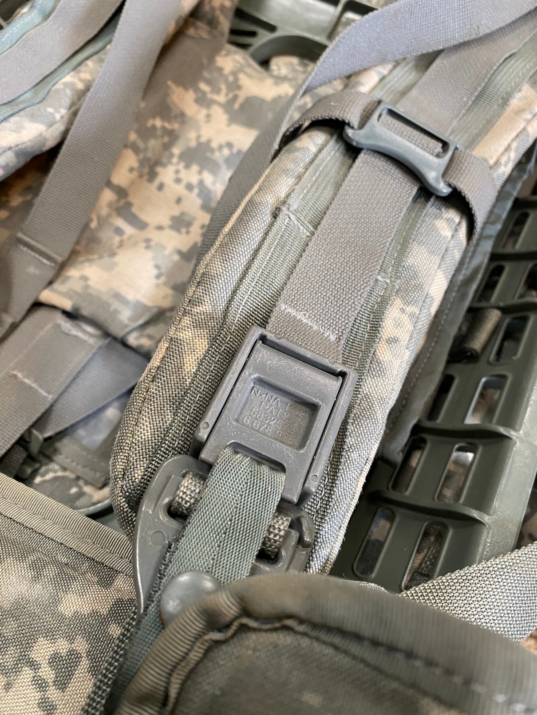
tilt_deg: -51.5
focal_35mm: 25
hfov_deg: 54.9
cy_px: 358
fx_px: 517
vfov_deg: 69.4
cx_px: 268
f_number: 1.8
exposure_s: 1/50
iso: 200
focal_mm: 4.25
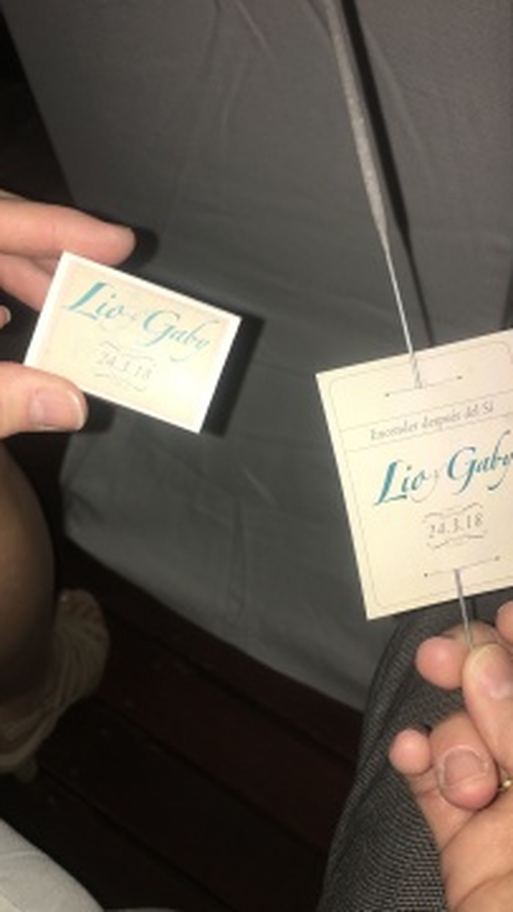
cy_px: 460
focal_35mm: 32
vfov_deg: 61.0
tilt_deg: -47.6
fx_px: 774
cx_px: 230
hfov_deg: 36.6
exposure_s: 1/52
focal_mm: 4.15
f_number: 2.2
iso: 25
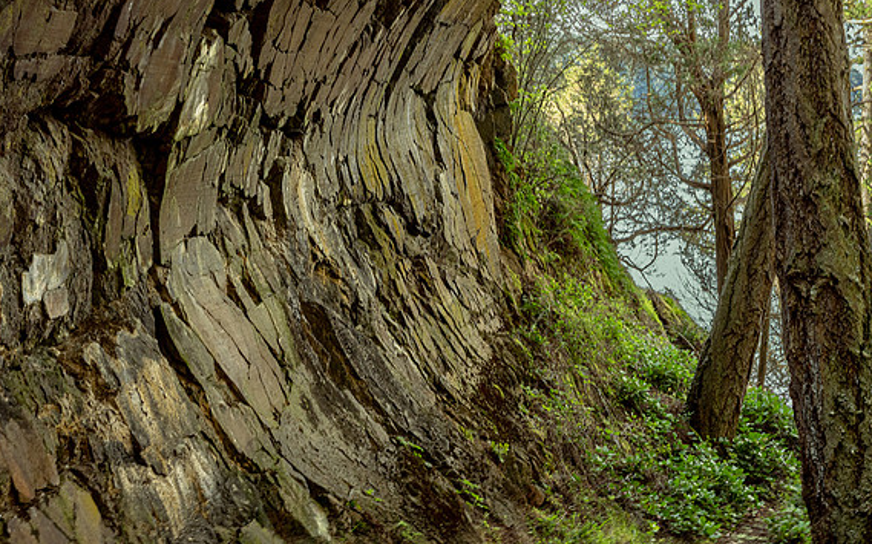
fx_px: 1235
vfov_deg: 24.8
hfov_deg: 38.9
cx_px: 437
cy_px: 252
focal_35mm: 52
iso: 1600
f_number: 11
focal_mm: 50
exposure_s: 1/125
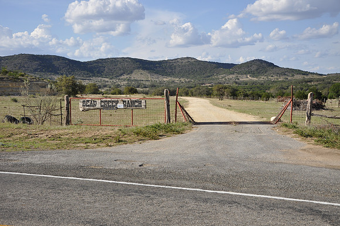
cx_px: 170
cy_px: 113
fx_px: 481
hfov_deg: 38.9
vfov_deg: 26.4
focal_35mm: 51
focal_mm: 34
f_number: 7.1
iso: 200
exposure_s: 1/200
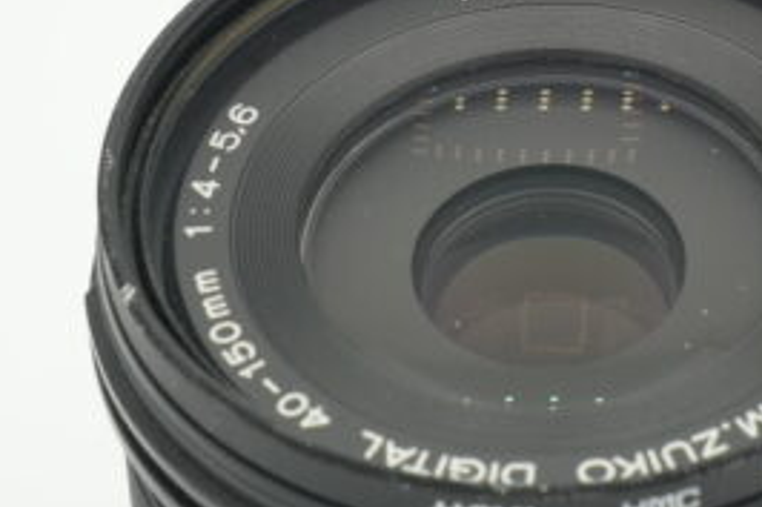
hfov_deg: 8.7
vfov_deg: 5.8
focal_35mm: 237
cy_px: 172
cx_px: 559
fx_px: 5013
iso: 800
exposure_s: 1/200
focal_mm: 70
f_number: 13
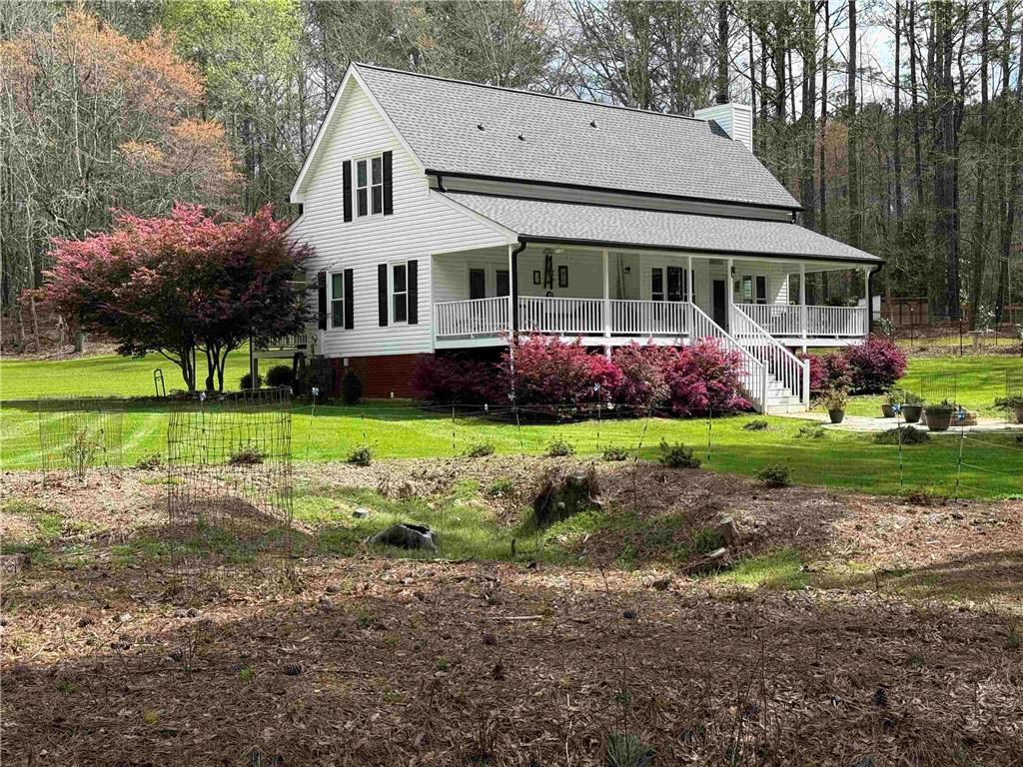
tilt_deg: +0.1
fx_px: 1419
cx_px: 512
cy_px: 384
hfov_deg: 39.7
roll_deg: +2.3
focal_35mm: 48
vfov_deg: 30.3
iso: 80
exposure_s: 1/2762
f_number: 1.78
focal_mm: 6.76
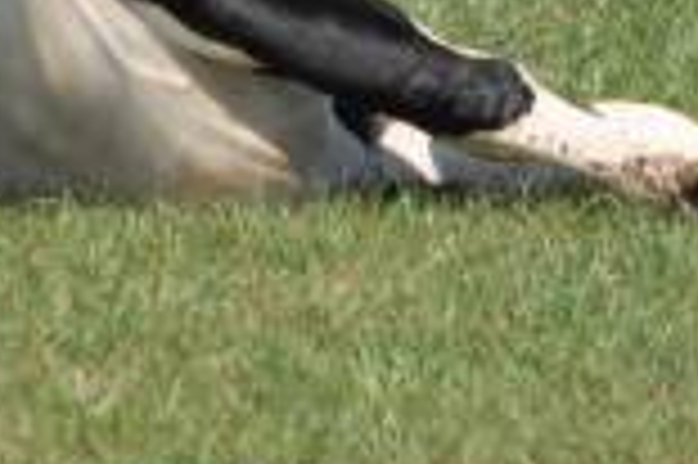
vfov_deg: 0.8
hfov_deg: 1.2
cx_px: -63
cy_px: -72
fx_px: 33681
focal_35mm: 1739
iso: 200
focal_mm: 200
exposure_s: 1/800
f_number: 6.3
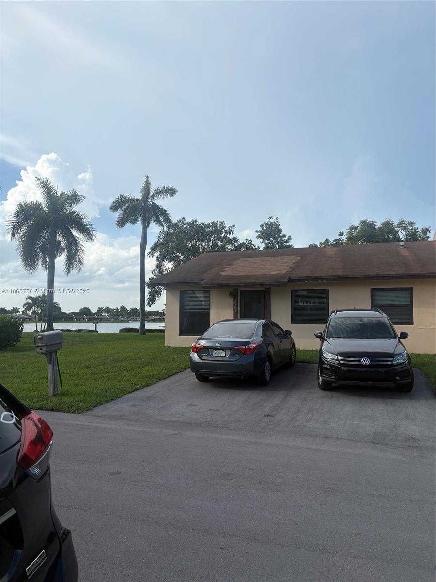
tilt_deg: +3.6
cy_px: 291
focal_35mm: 26
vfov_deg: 67.3
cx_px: 218
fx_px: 437
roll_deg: -0.8
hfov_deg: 53.1
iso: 50
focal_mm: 5.96
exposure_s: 1/3125
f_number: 1.6
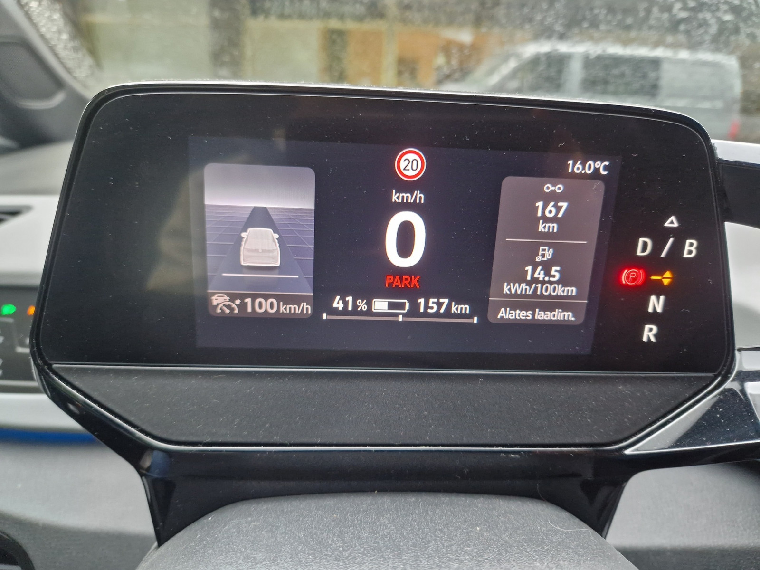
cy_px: 285
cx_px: 380
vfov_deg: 58.9
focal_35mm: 23
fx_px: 505
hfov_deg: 73.9
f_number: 1.8
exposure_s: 1/100
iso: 640
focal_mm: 5.4
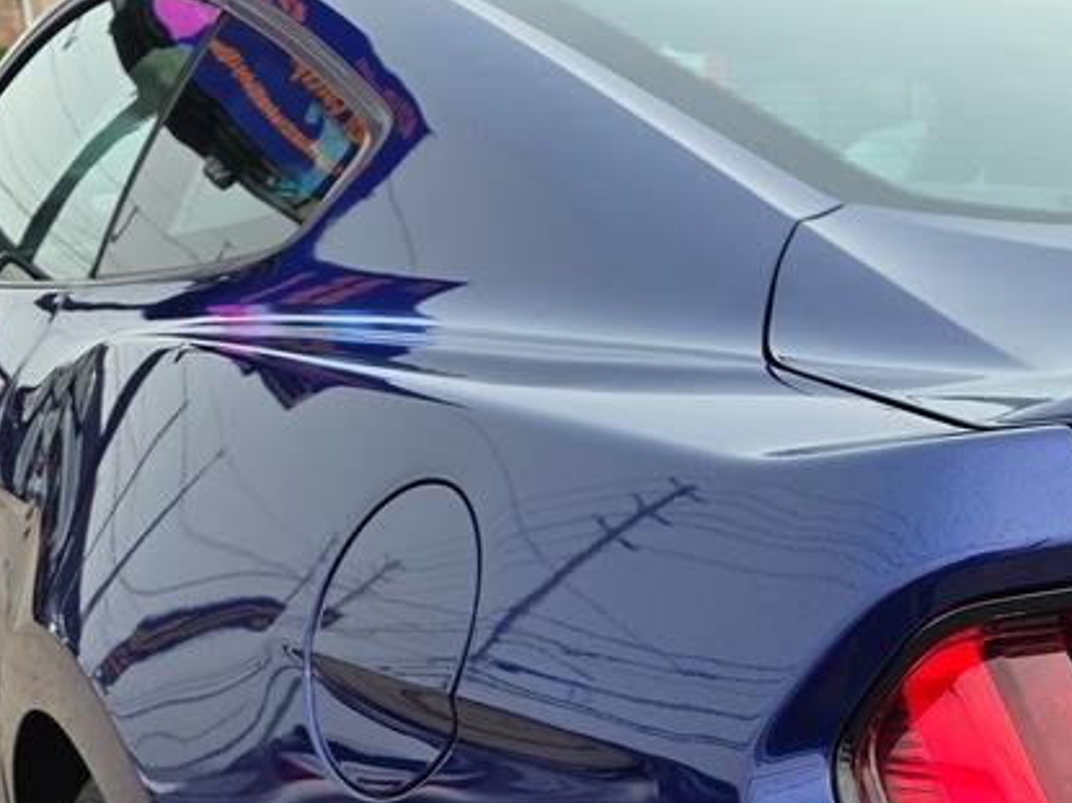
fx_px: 2198
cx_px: 1170
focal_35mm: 71
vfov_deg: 19.8
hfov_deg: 25.5
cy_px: 883
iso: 40
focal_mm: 6.3
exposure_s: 1/1008
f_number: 1.7
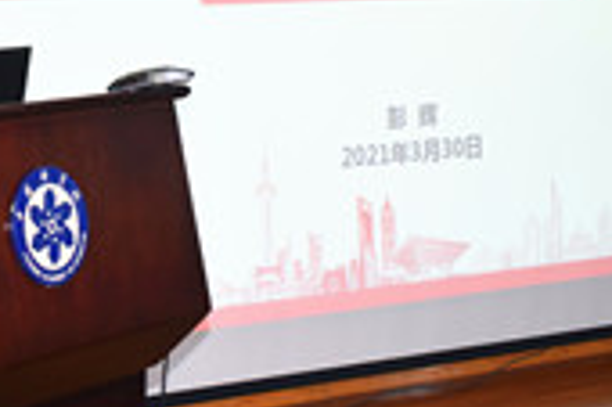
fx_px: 1823
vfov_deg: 12.5
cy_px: -65
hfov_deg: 18.7
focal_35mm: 107
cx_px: 54
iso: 800
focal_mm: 27
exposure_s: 1/100
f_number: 5
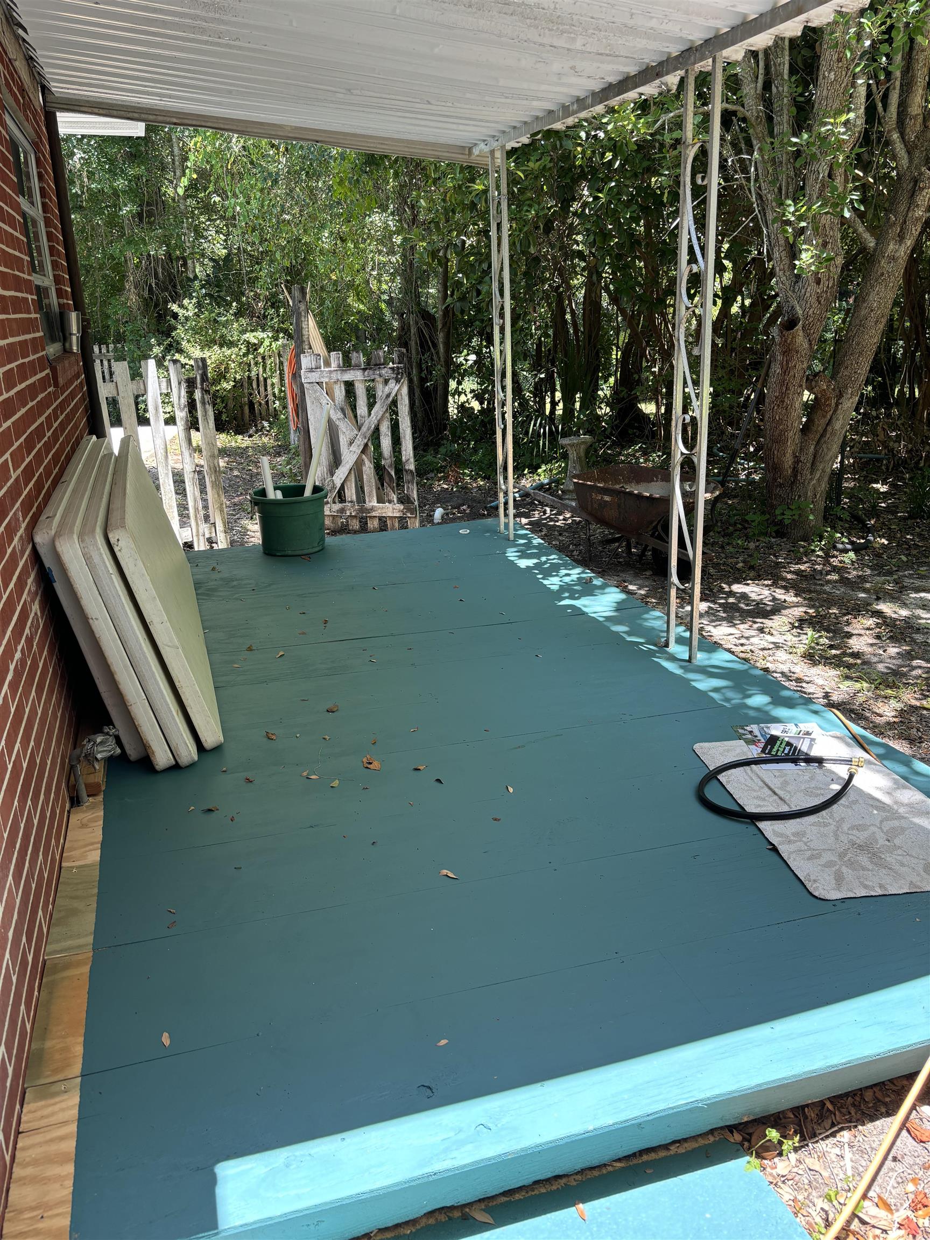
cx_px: 465
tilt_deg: -19.2
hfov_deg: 53.1
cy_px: 620
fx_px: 931
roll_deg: +1.7
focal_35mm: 26
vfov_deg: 67.3
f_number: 1.6
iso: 64
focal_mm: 5.96
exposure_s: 1/172
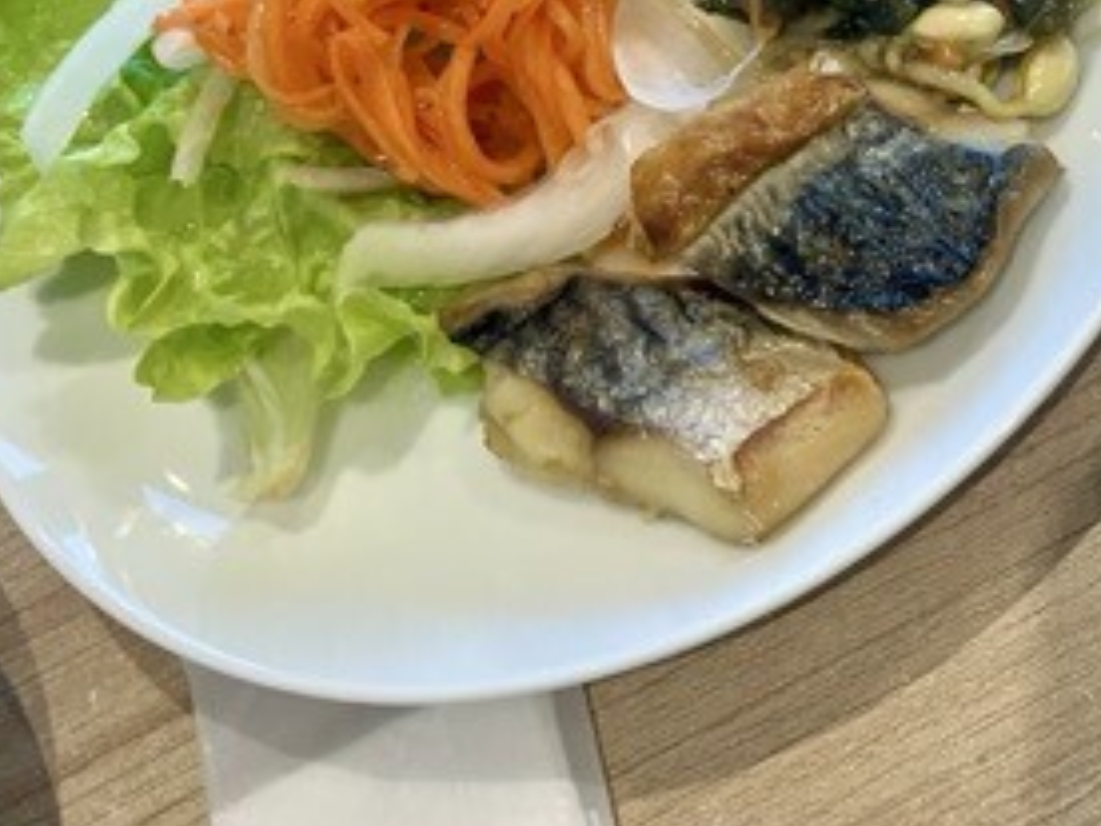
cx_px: 1085
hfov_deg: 28.1
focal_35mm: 65
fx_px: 2067
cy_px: -4
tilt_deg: -54.7
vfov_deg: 21.8
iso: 64
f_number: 1.8
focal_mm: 3.99
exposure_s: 1/60
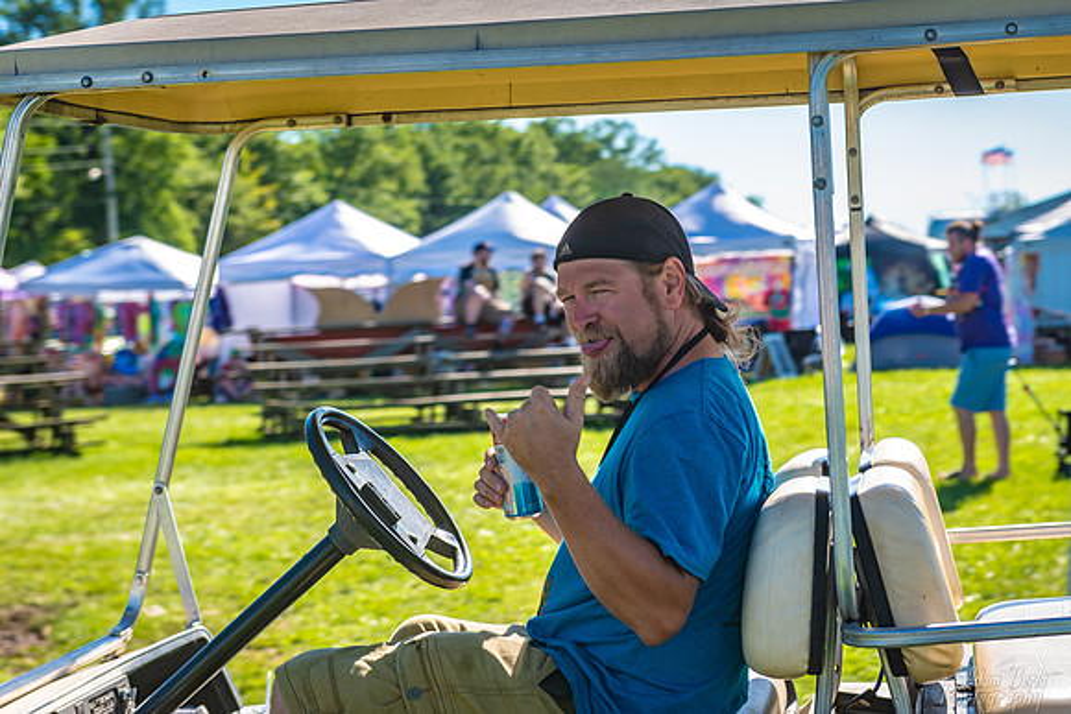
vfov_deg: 17.3
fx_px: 2353
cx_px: 605
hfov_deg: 25.6
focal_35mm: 79
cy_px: 311
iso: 100
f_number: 5.6
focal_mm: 70
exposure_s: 1/250
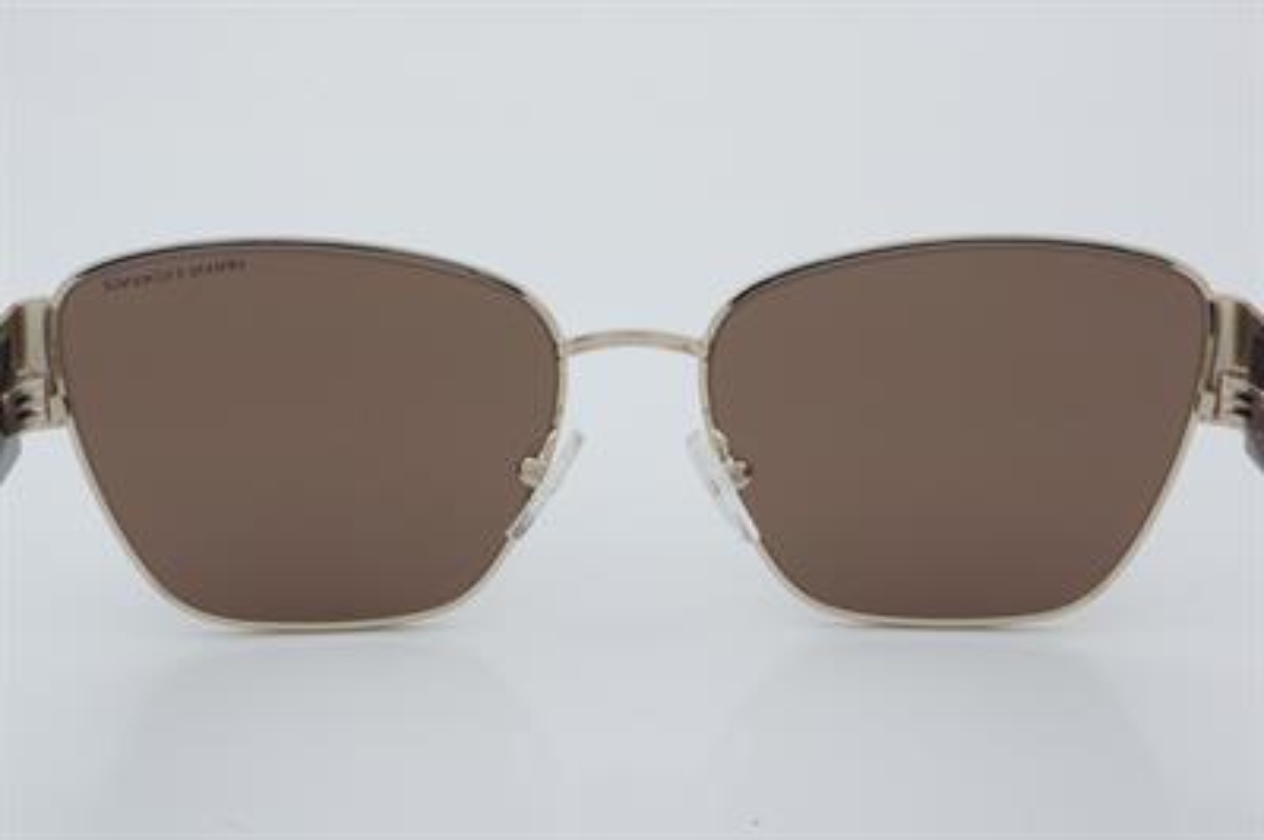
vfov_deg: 18.2
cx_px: 632
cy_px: 420
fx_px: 2631
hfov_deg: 27.0
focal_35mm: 75
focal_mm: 50
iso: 100
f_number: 32
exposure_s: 1/4
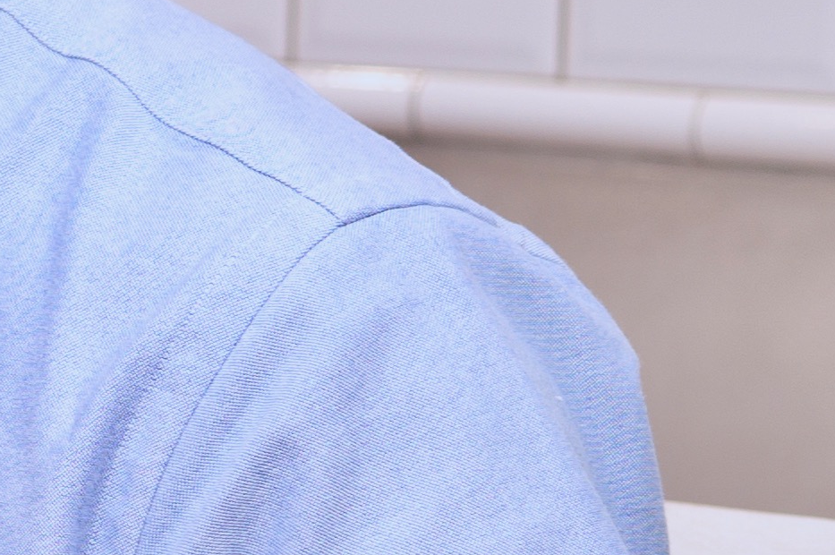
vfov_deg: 5.8
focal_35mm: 237
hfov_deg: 8.0
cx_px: -1272
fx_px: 5491
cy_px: 102
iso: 100
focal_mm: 30
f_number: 3.5
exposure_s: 1/60
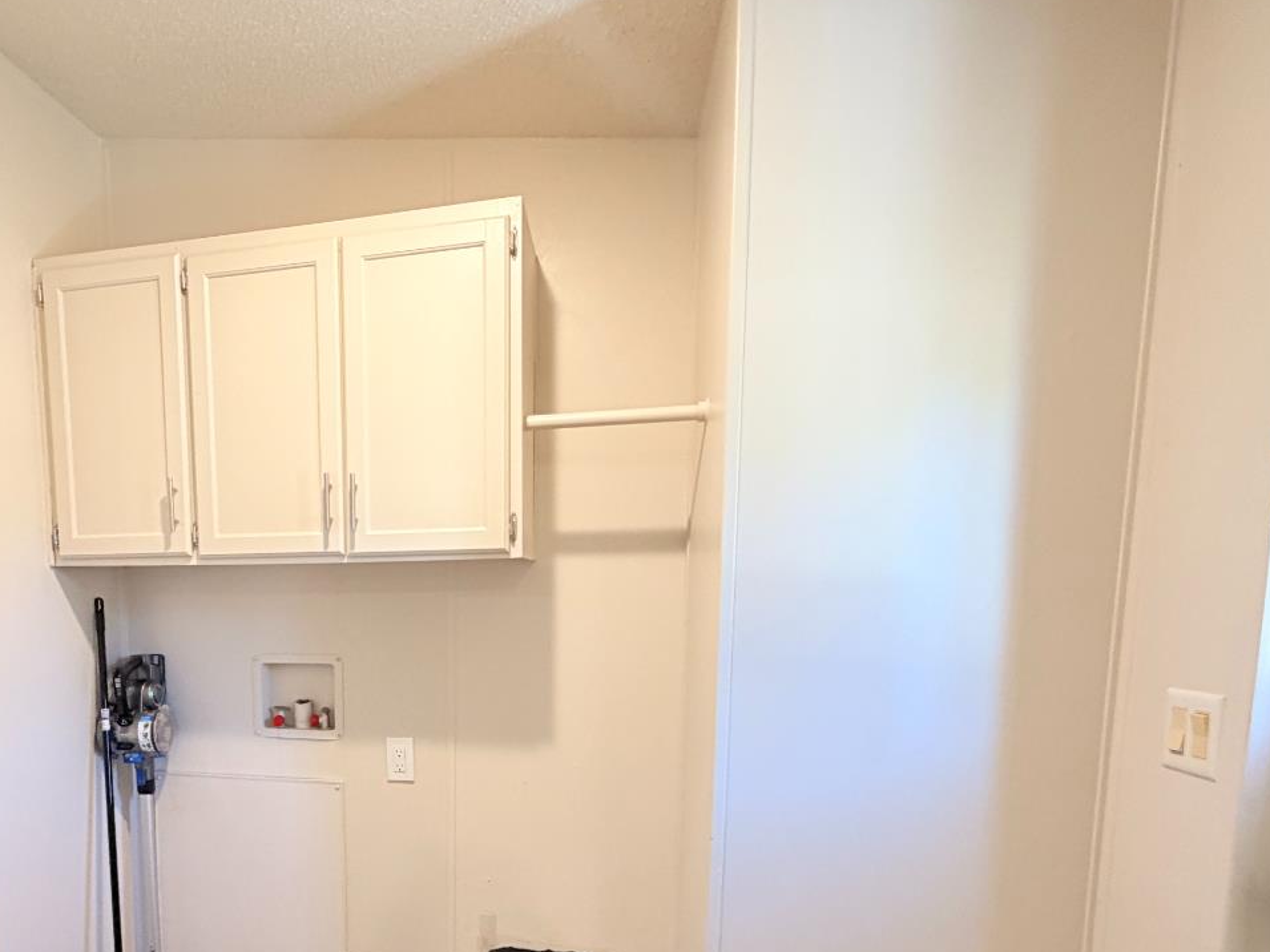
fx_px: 807
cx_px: 411
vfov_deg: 58.6
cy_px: 687
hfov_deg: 73.8
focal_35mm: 22
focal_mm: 2.22
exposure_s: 1/60
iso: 320
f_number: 2.2
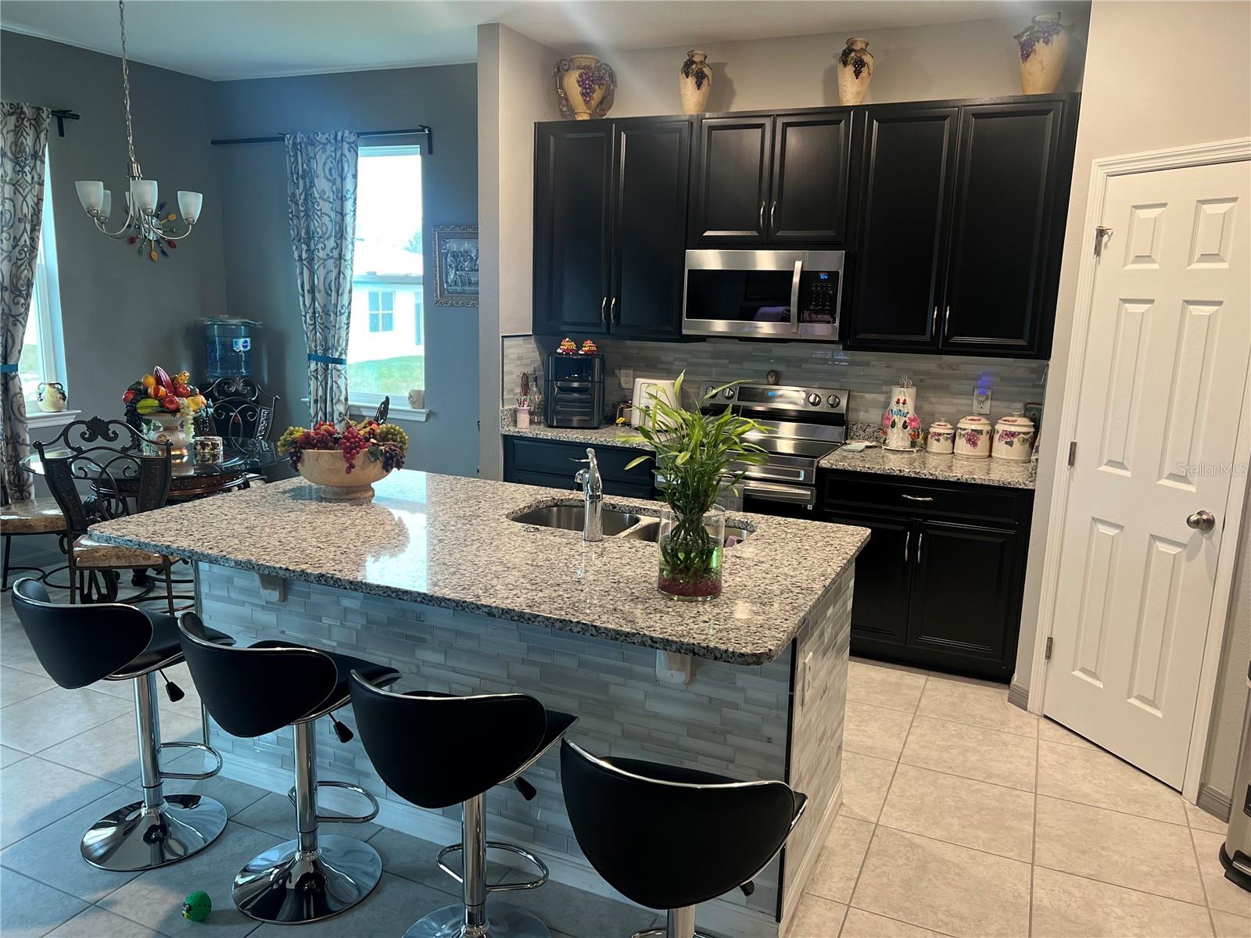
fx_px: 940
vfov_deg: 53.1
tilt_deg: -10.6
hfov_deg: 67.3
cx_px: 626
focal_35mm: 26
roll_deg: -2.1
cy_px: 469
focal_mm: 5.7
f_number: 1.5
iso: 160
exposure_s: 1/60
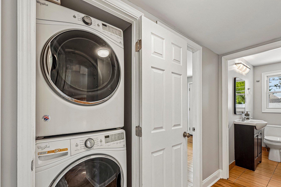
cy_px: 105
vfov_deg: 73.4
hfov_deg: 96.7
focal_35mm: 16
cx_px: 142
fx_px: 125
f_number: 8
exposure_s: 1/20
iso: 500
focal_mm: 14
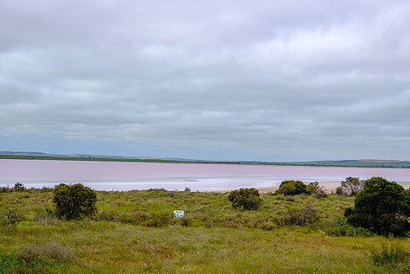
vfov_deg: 30.5
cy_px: 161
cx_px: 230
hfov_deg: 44.4
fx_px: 501
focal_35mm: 44
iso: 200
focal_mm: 24
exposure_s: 1/680
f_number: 8
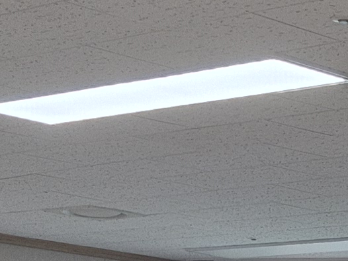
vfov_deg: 7.7
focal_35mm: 175
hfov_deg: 10.9
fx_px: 1758
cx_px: 508
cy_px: 694
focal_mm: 5.4
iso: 80
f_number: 1.8
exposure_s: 1/120
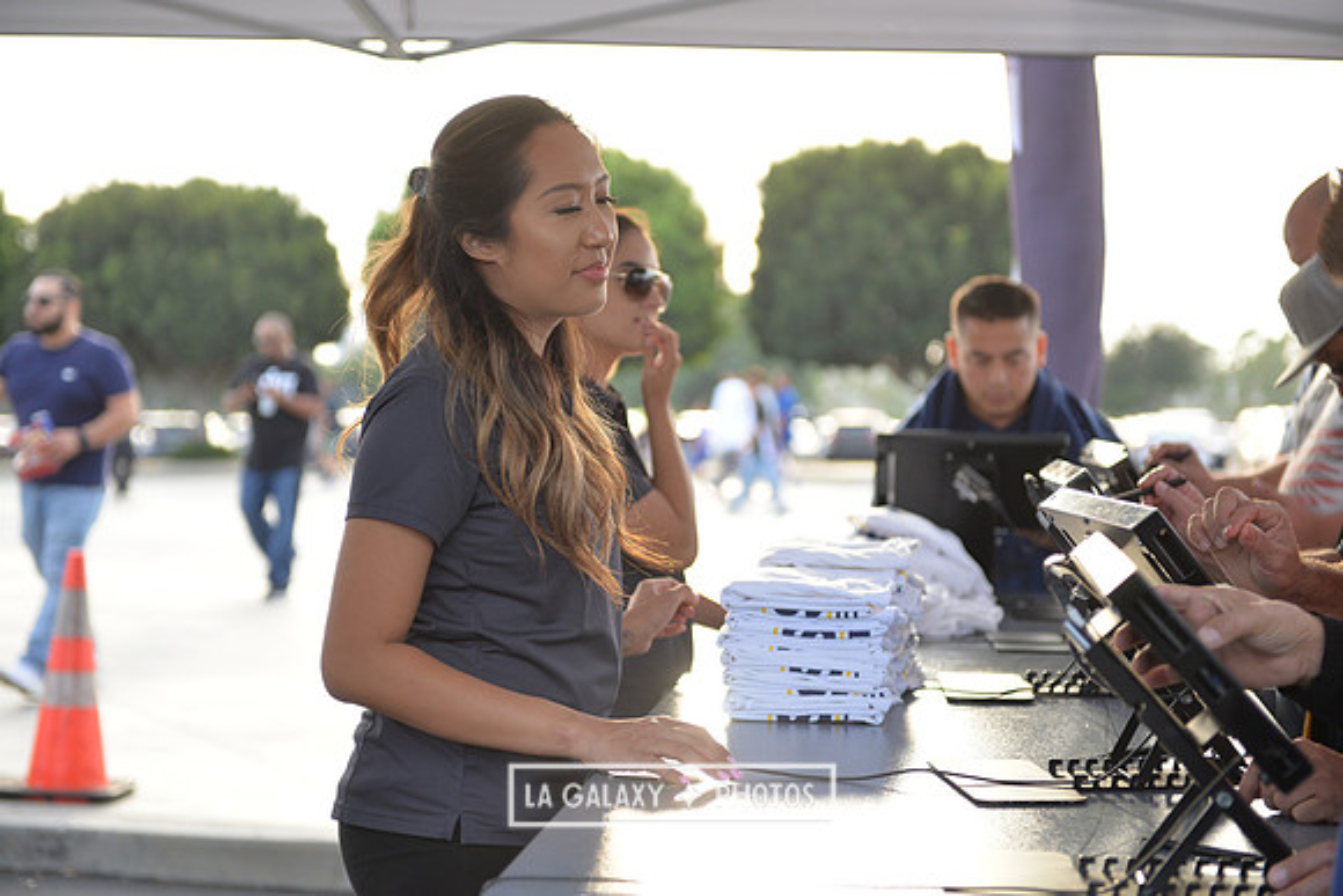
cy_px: 448
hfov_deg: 28.8
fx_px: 2612
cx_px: 672
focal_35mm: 70
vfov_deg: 19.5
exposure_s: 1/640
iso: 560
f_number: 2.8
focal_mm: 70
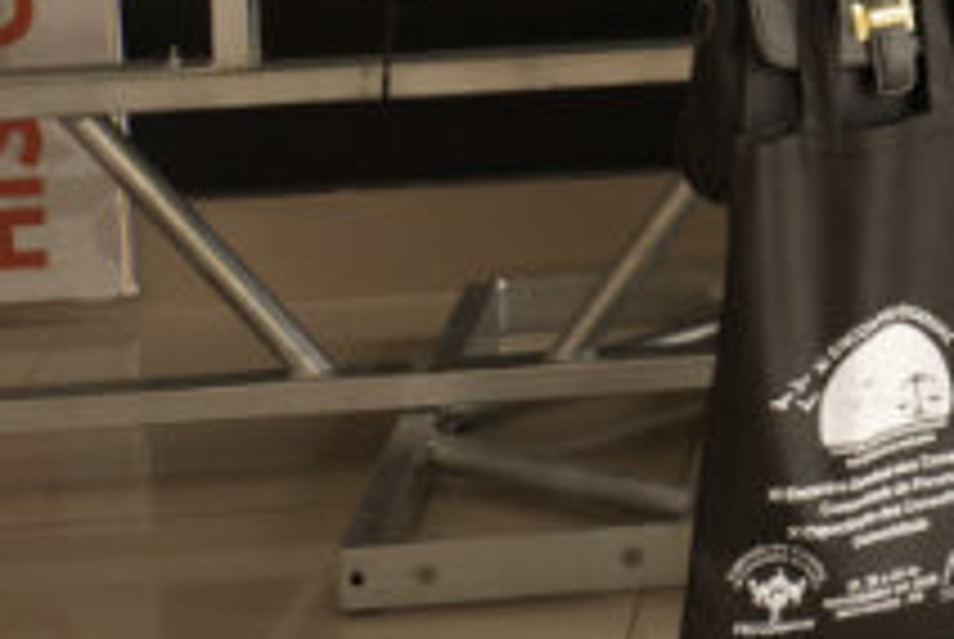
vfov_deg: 6.6
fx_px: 5254
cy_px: -853
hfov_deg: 9.6
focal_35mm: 198
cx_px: 1940
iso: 640
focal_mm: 35
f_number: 6.3
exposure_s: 1/100
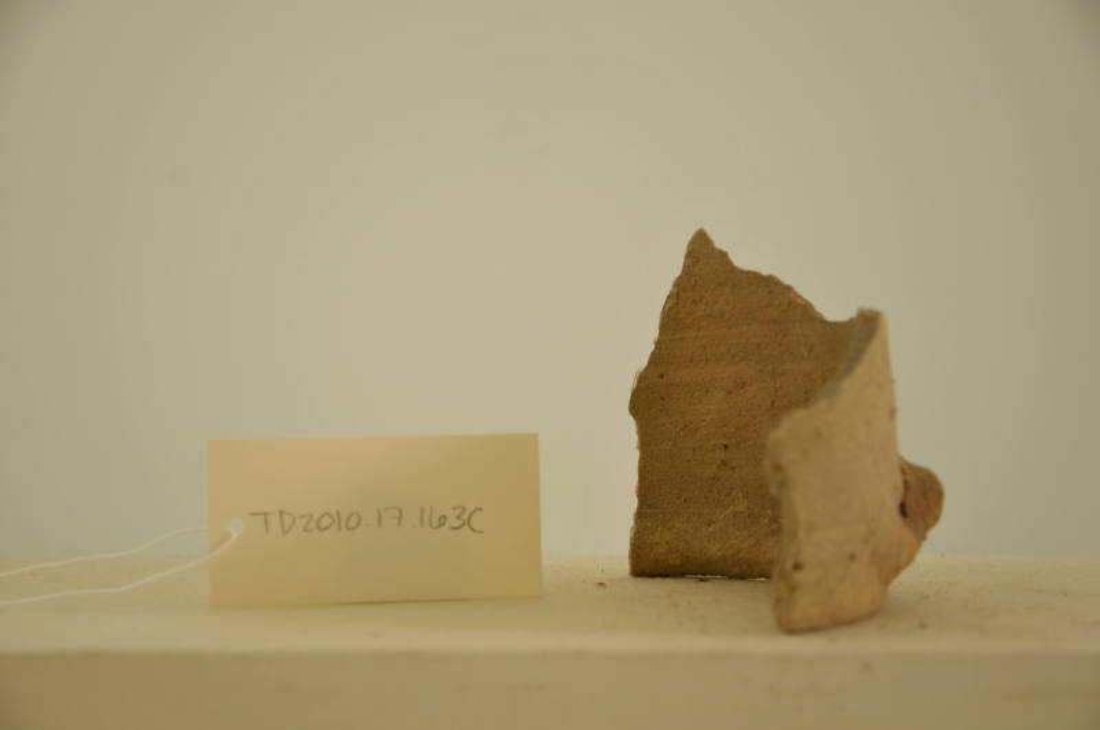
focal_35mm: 68
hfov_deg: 29.9
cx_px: 550
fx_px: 2060
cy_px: 365
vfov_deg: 20.1
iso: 200
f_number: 4.8
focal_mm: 45
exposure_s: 1/60
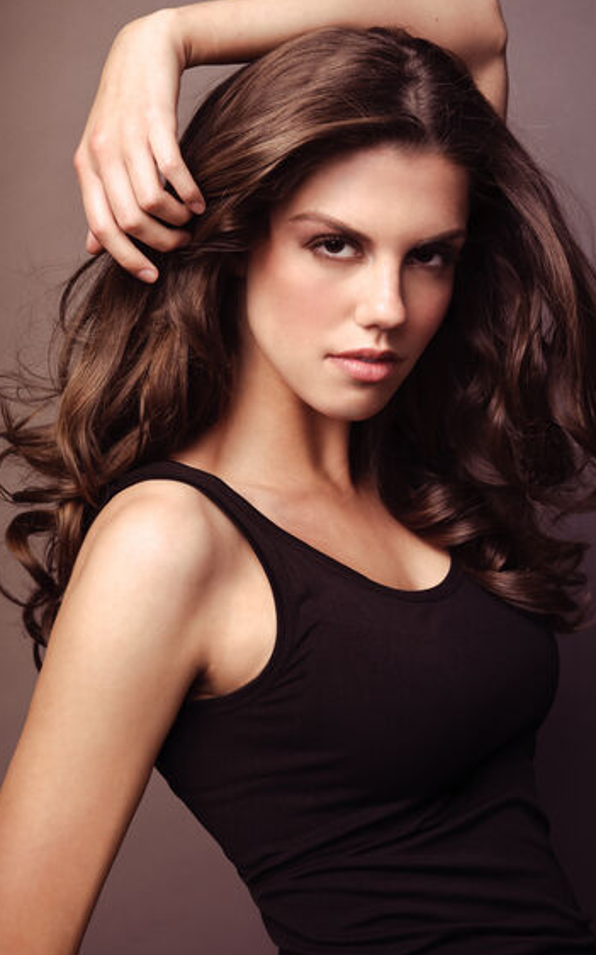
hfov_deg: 18.3
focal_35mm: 71
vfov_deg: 29.0
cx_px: 347
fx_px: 1846
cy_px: 423
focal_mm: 62
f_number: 10
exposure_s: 1/160
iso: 100
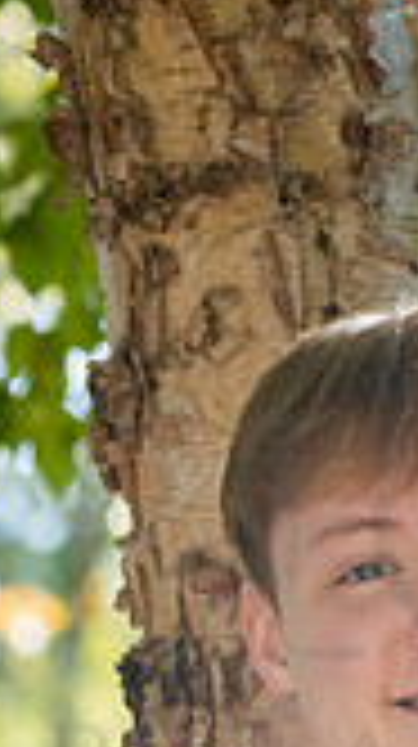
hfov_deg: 4.3
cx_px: 494
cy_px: 922
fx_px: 5613
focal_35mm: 284
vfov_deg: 7.5
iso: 800
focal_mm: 100
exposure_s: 1/320
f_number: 6.3
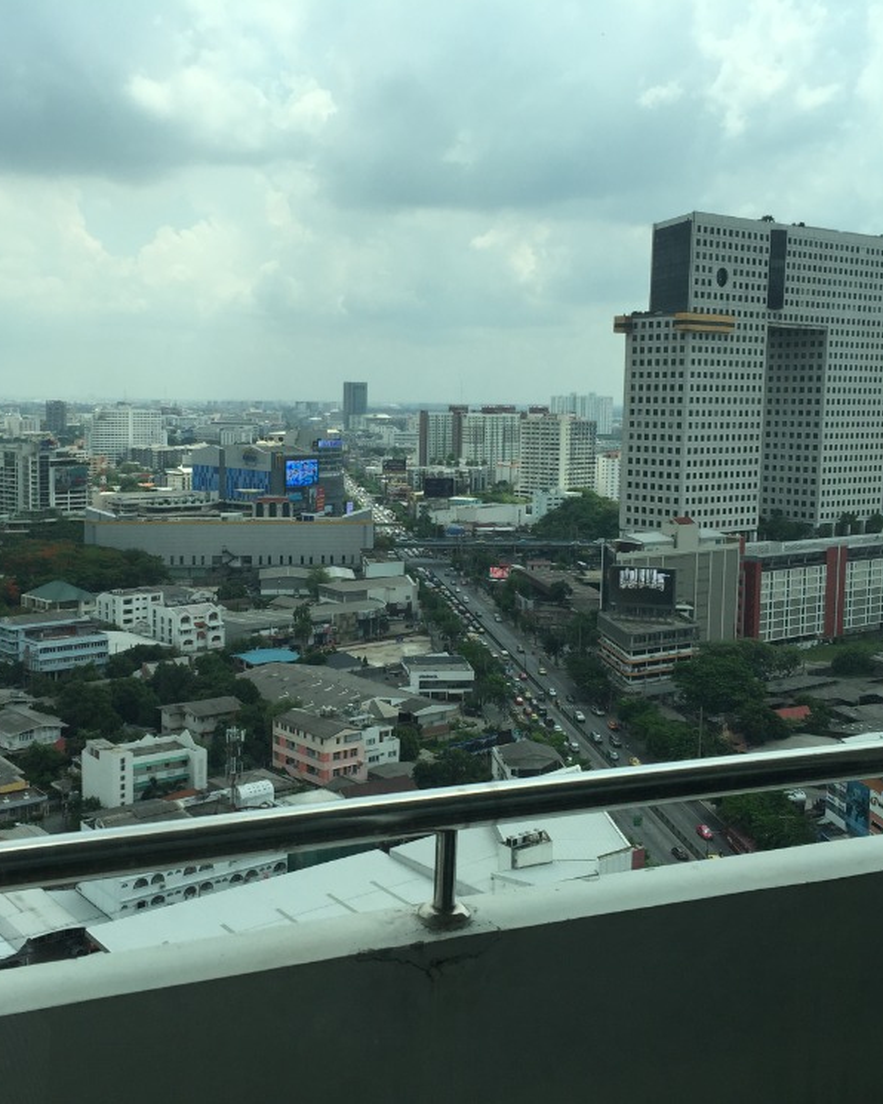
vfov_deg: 47.9
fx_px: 1241
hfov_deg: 39.1
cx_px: 390
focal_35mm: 38
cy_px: 550
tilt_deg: -5.4
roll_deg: -2.1
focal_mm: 4.15
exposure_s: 1/1799
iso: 32
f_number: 2.2
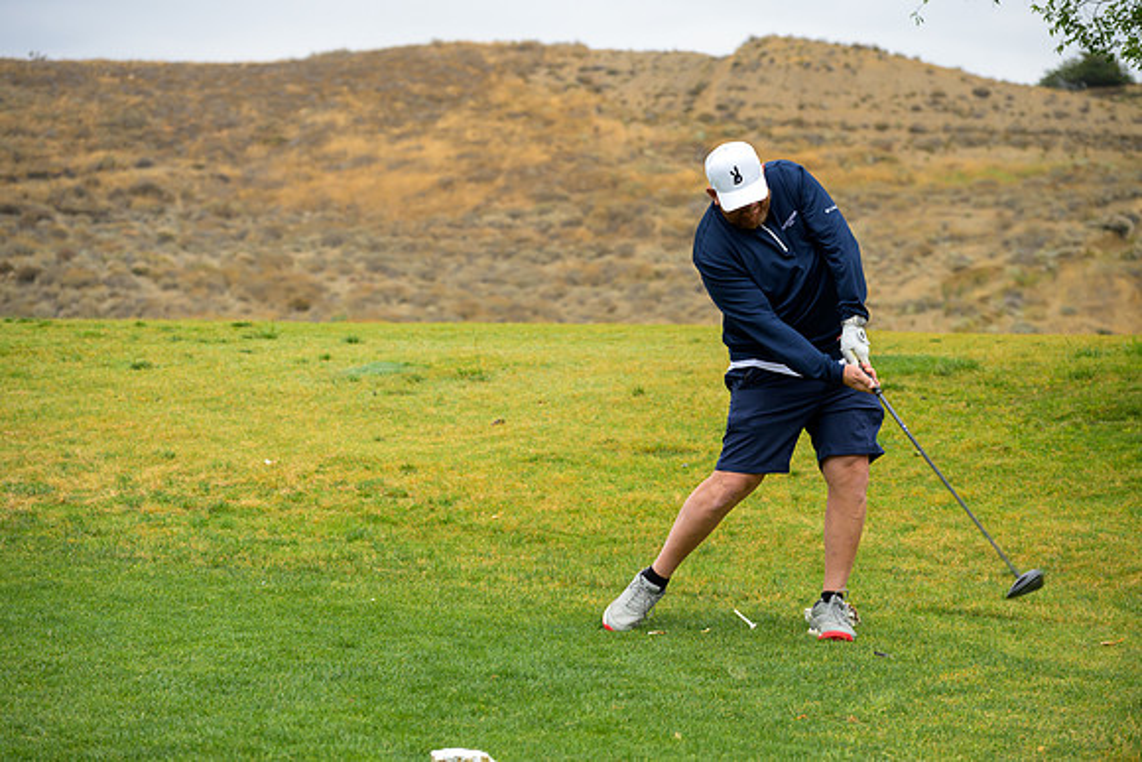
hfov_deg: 23.4
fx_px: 2760
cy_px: 381
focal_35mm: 87
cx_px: 571
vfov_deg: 15.7
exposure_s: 1/2500
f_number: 4
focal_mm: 87
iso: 800
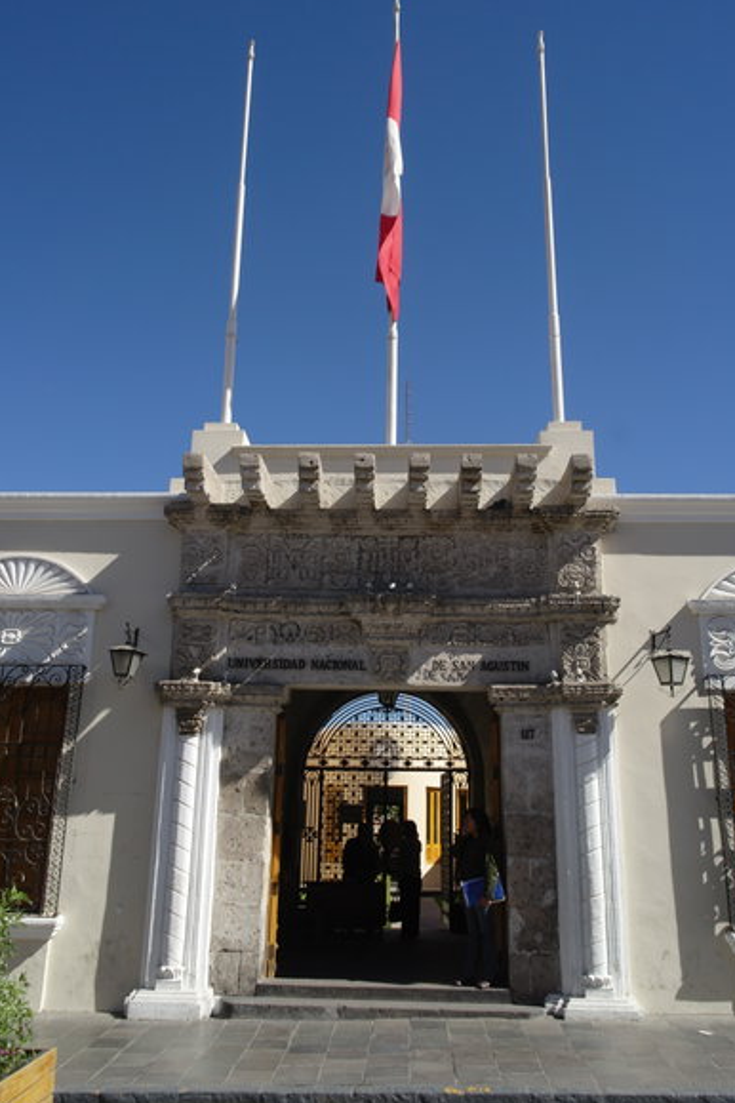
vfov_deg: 65.5
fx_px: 857
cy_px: 542
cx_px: 377
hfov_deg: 46.4
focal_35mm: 28
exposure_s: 1/350
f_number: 7.1
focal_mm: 18
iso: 200
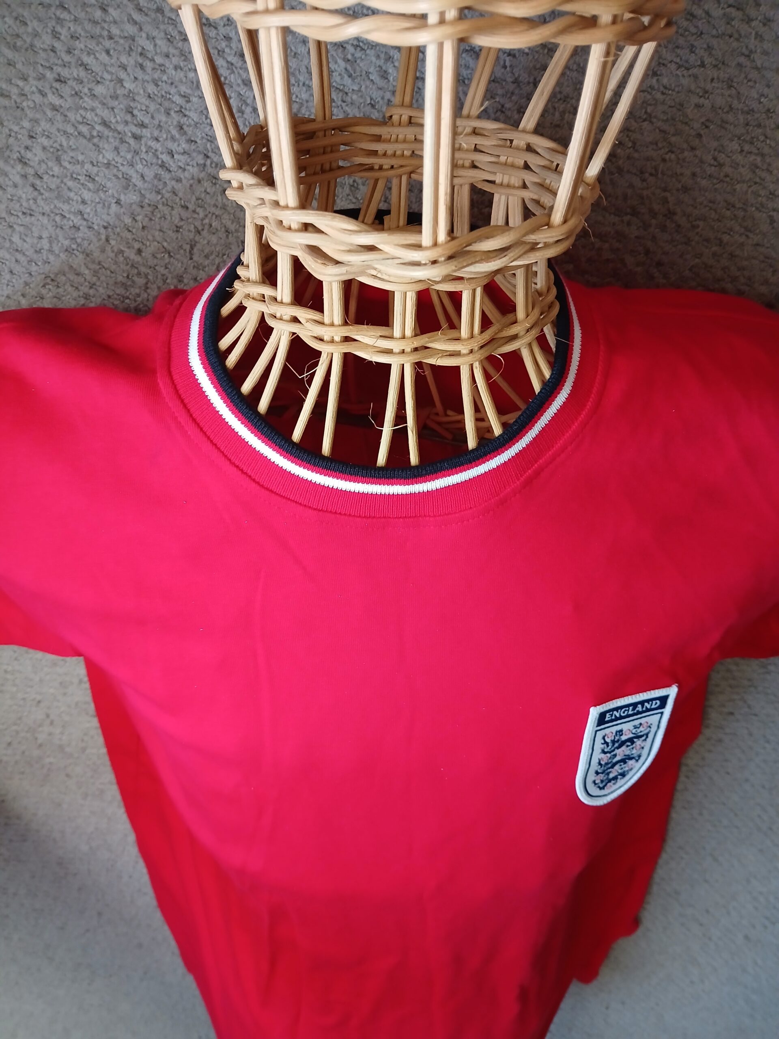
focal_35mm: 26
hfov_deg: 53.1
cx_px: 390
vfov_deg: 67.3
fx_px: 780
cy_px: 520
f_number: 1.8
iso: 200
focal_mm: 3.98
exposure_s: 1/50.3
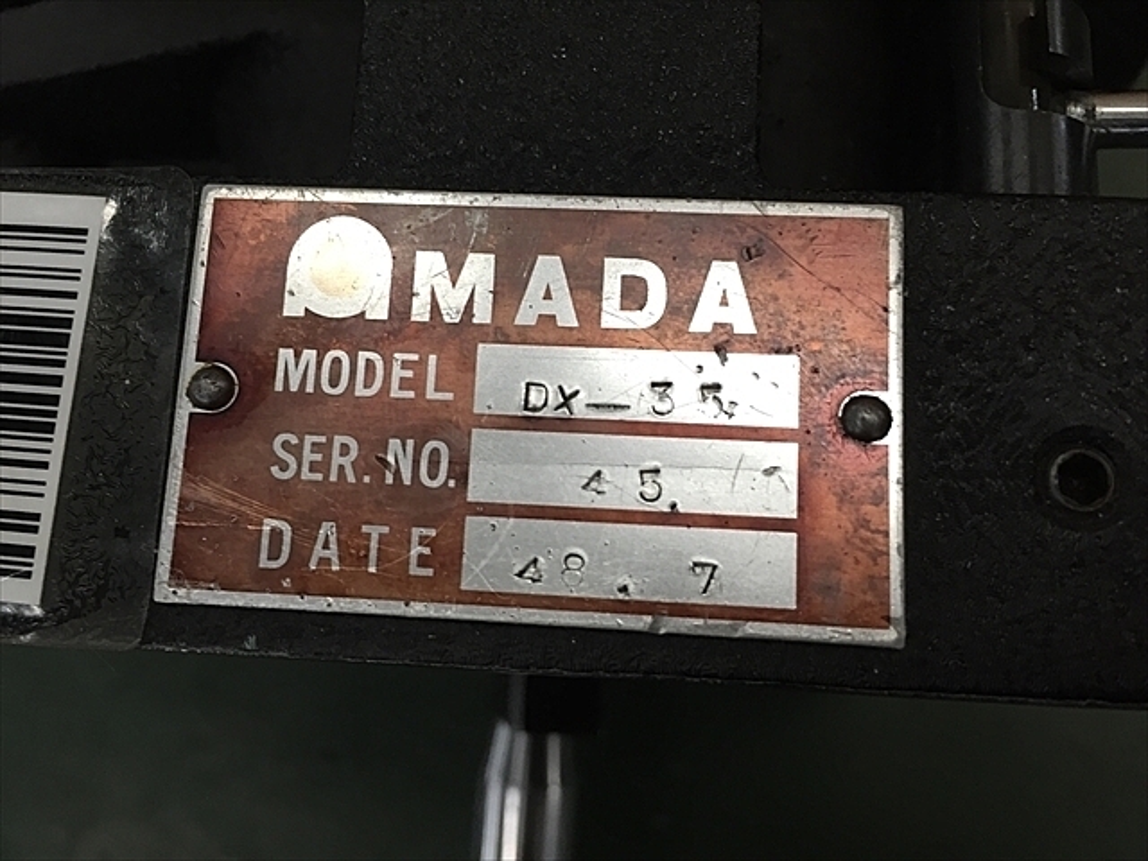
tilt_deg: -78.4
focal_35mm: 29
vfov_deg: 48.2
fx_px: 962
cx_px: 574
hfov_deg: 61.7
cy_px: 430
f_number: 2.2
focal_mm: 4.15
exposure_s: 1/30
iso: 32
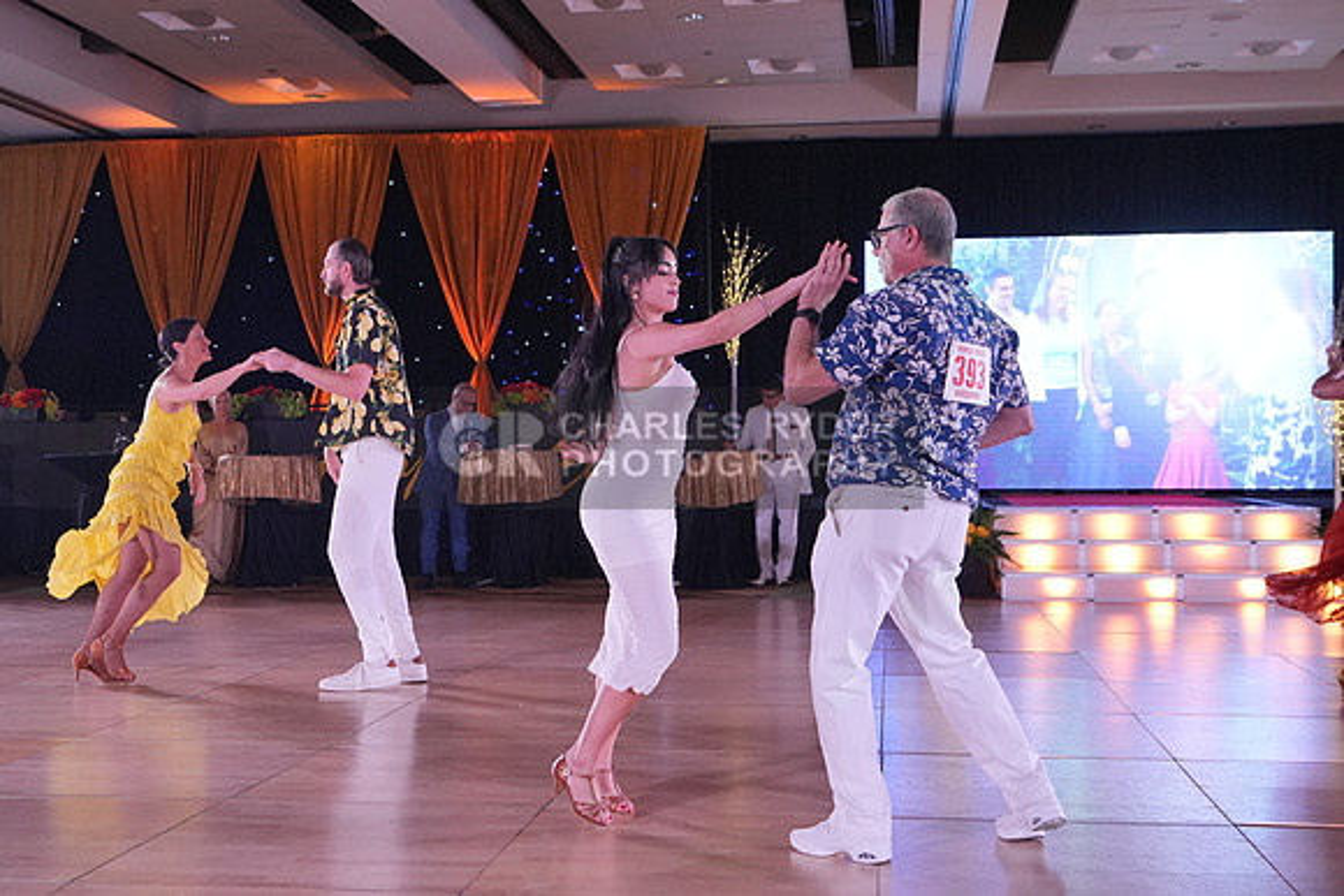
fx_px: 1680
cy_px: 448
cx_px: 672
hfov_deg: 43.6
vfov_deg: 29.9
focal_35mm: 45
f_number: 4
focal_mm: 30
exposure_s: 1/400
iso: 2000
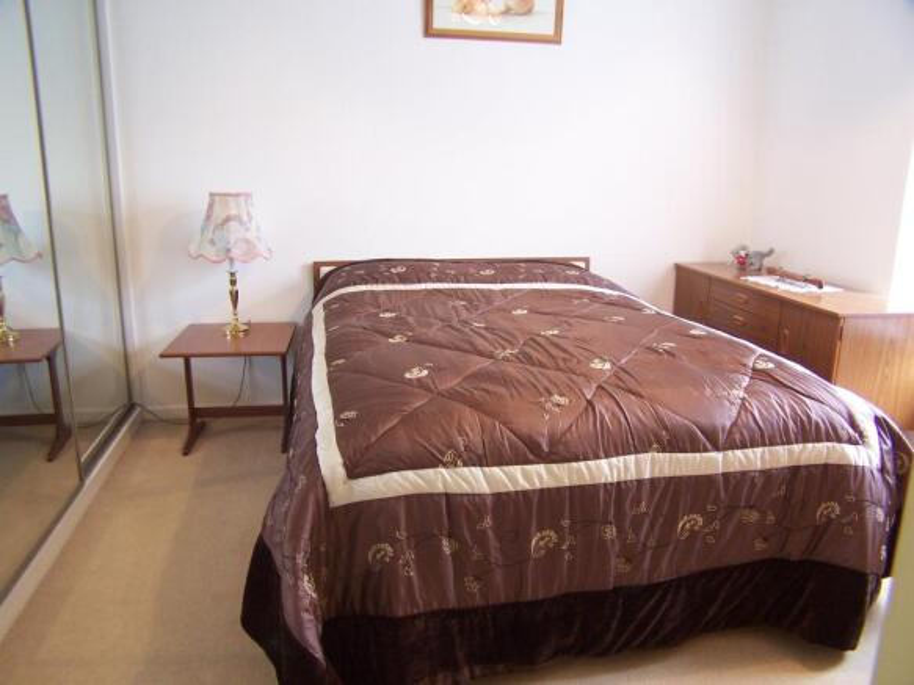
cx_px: 457
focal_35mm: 38
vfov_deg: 37.7
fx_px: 1003
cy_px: 342
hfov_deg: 49.0
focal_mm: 6.3
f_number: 2.8
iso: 140
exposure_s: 1/15
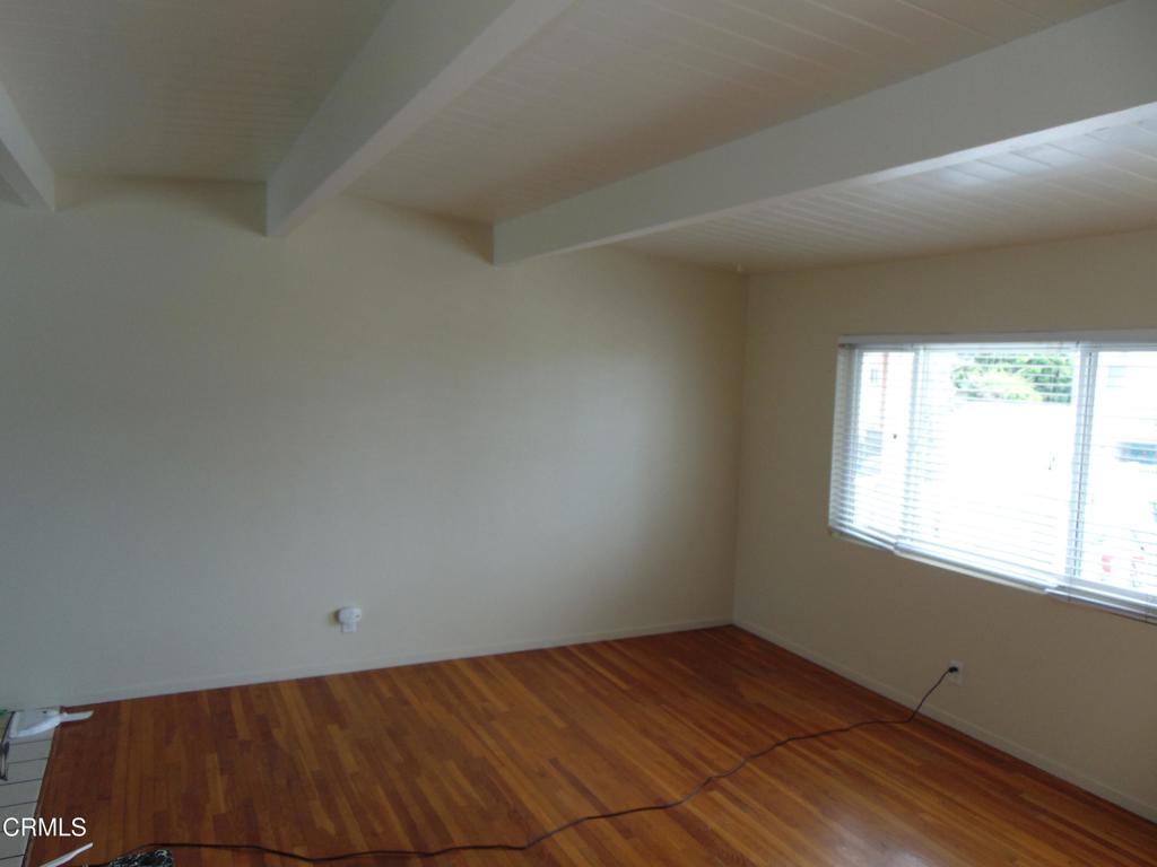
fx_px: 836
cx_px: 578
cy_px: 434
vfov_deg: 54.9
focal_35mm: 25
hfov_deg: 69.4
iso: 80
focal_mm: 4.5
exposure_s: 1/60
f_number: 3
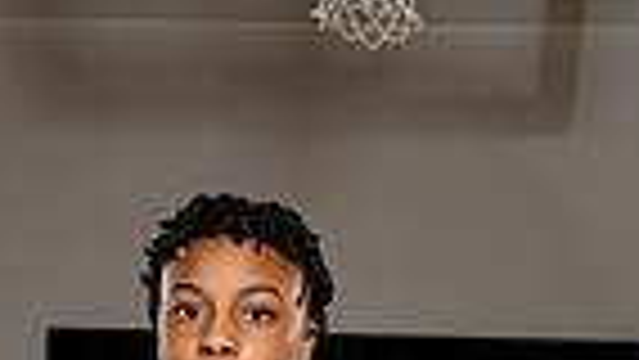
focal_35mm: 106
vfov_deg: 9.8
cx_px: 230
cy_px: 918
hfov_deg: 20.1
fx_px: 1797
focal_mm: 32
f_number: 5.6
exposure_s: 1/250
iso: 200
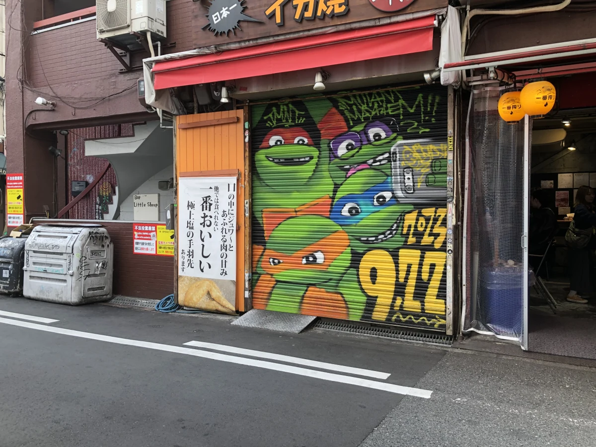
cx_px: 298
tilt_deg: -0.8
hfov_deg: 63.4
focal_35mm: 28
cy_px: 224
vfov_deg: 49.7
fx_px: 482
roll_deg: +2.0
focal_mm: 4
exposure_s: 1/120
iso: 32
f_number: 1.8
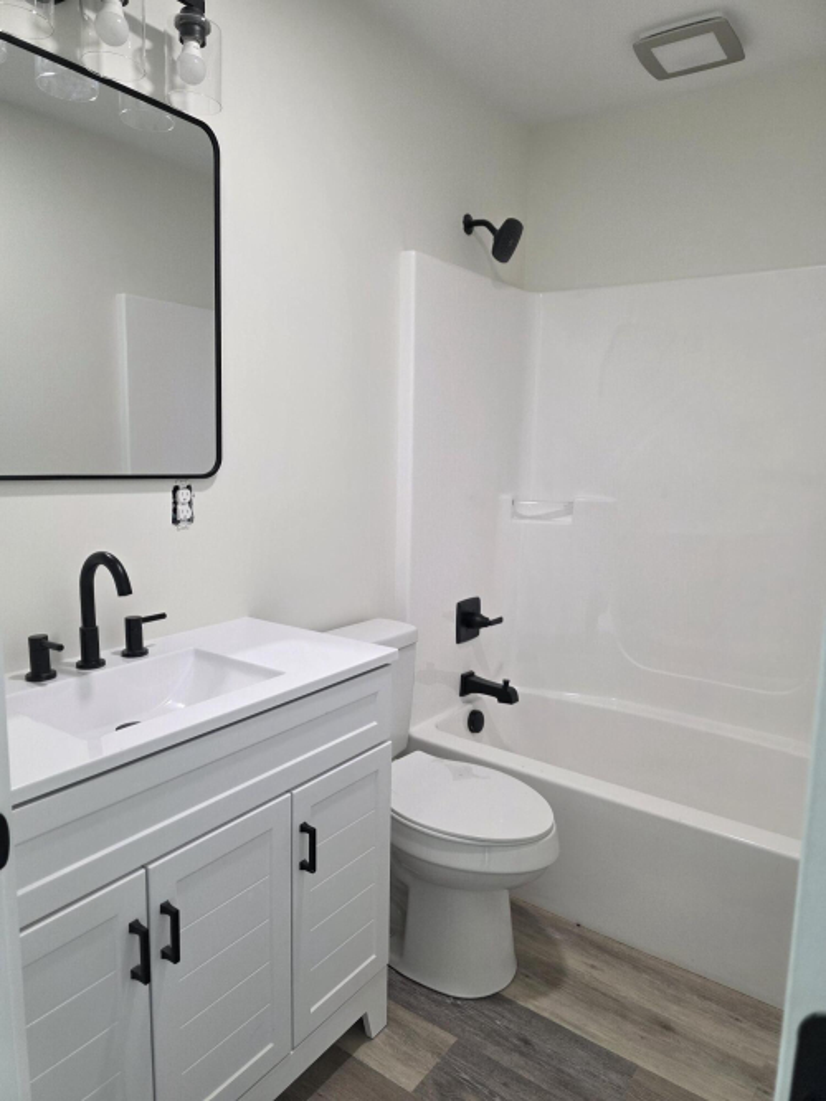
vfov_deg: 73.9
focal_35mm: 23
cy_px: 550
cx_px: 413
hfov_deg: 58.9
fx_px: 732
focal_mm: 6.3
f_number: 1.7
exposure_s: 1/120
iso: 200
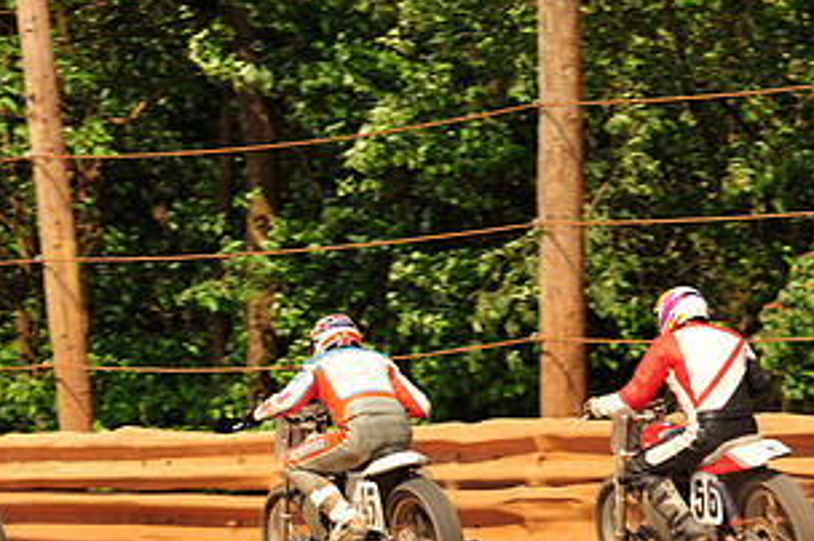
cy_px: 442
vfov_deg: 3.6
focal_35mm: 382
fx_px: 8628
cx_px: 359
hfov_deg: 5.4
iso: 200
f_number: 9
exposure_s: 1/400
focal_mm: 200
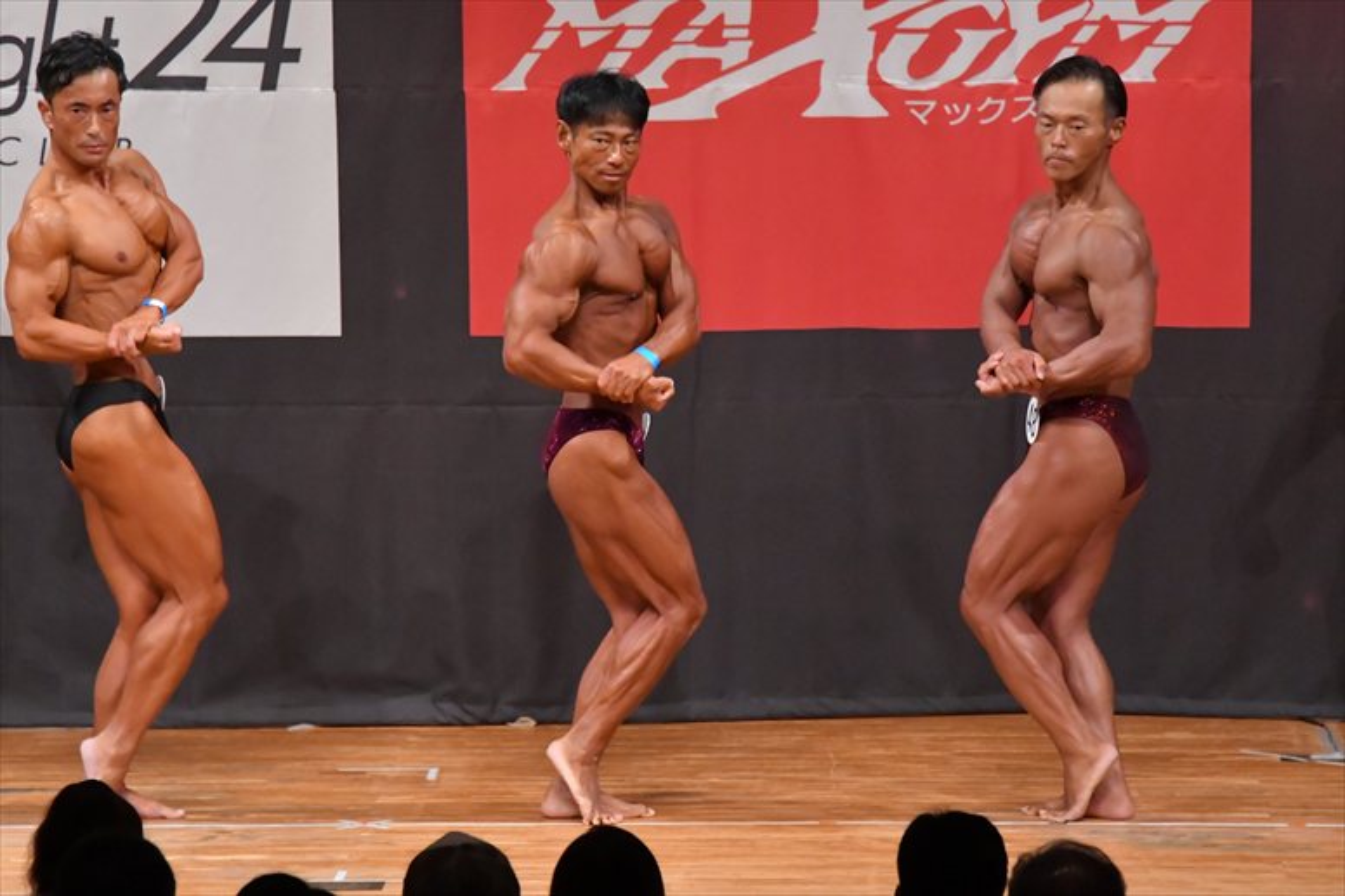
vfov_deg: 4.8
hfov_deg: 7.2
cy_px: 448
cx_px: 672
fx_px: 10643
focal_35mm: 285
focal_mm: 190
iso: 8000
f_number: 5.6
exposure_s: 1/400
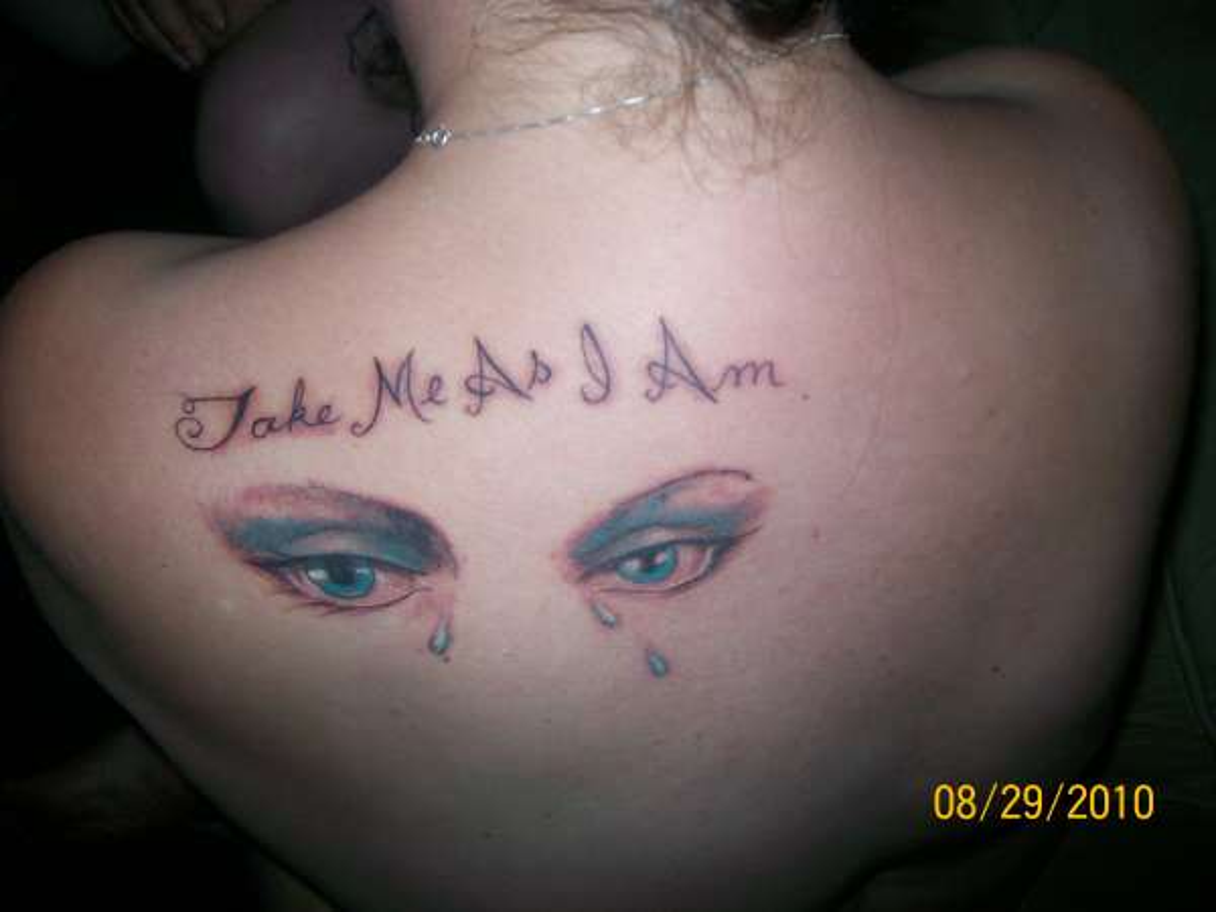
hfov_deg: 52.6
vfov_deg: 40.7
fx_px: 1229
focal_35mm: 35
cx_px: 608
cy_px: 456
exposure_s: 1/64
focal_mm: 5.8
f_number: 2.8
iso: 80
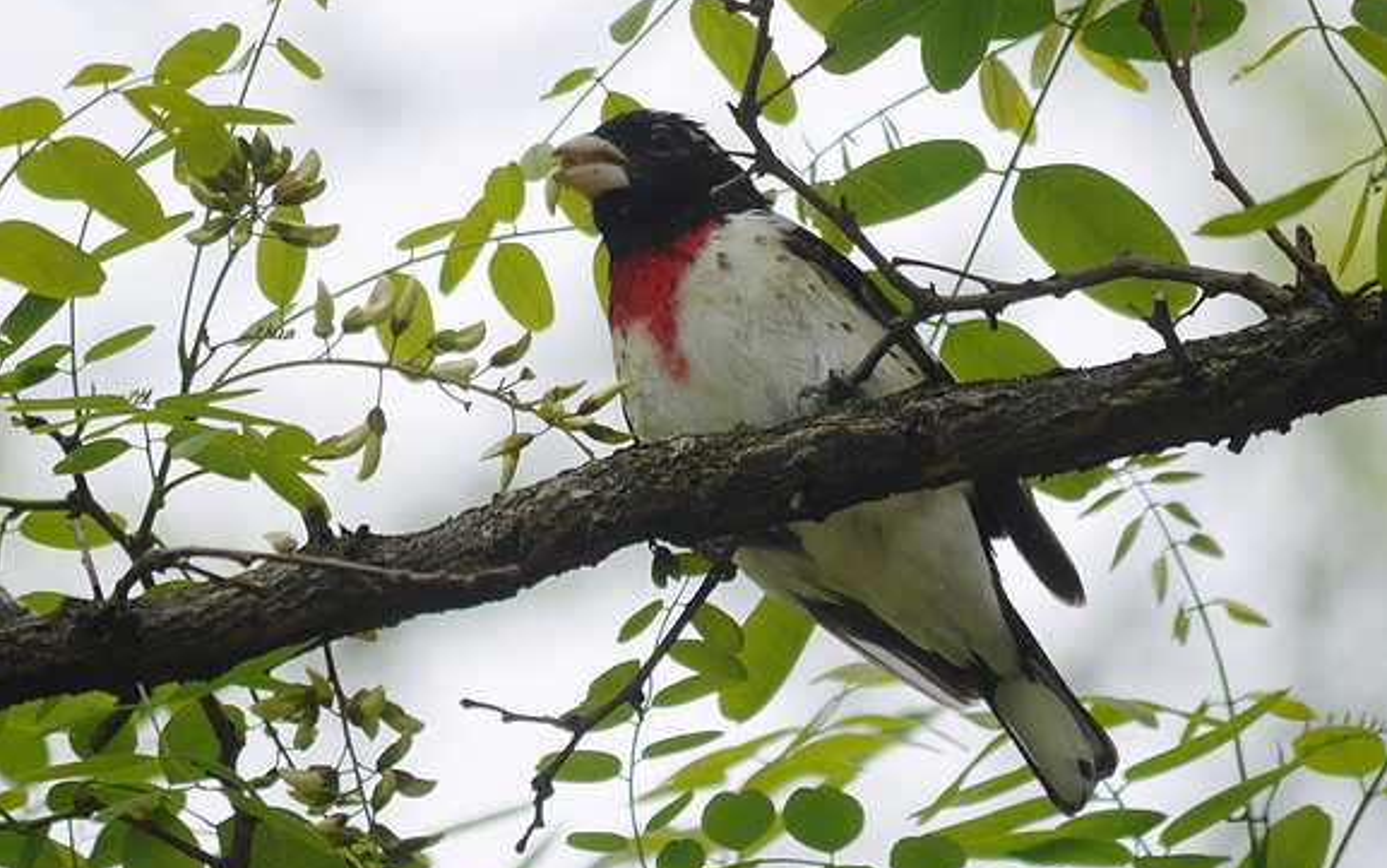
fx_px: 24161
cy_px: 420
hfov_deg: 3.3
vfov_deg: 2.1
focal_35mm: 639
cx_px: 695
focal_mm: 300
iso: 200
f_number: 5.6
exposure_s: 1/400
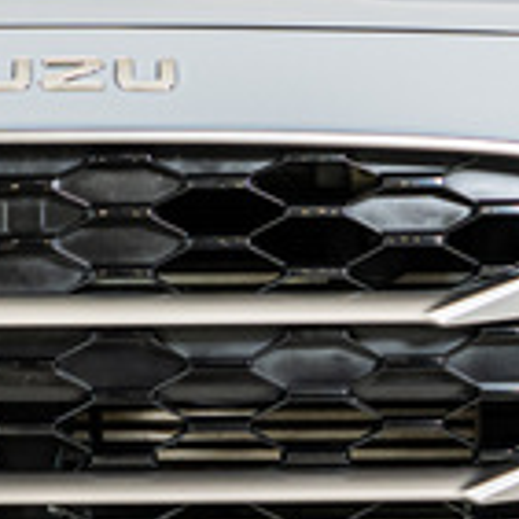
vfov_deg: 8.2
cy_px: 427
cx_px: 35
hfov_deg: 8.2
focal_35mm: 212
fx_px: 3597
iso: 640
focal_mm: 34.5
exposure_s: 1/125
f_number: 2.8
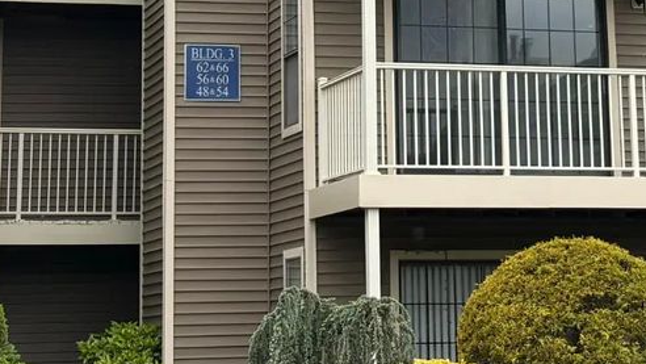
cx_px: 410
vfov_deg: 10.1
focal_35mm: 118
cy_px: -88
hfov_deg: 18.1
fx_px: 2022
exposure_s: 1/946
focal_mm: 5.96
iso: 50
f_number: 1.6
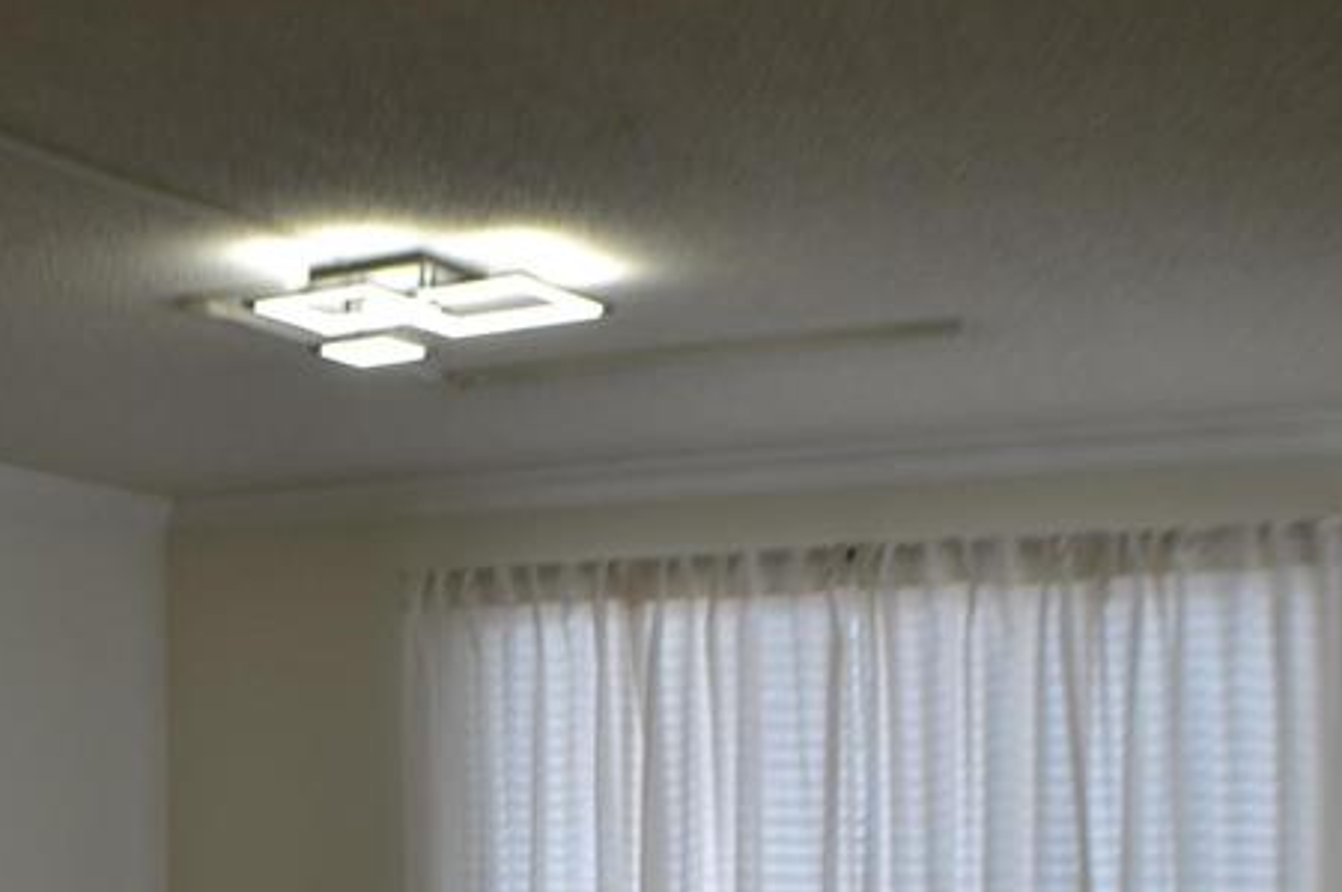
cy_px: 892
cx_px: 274
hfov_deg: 24.4
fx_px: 3053
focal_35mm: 82
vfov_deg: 16.3
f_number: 4.2
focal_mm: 24
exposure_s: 1/80
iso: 400
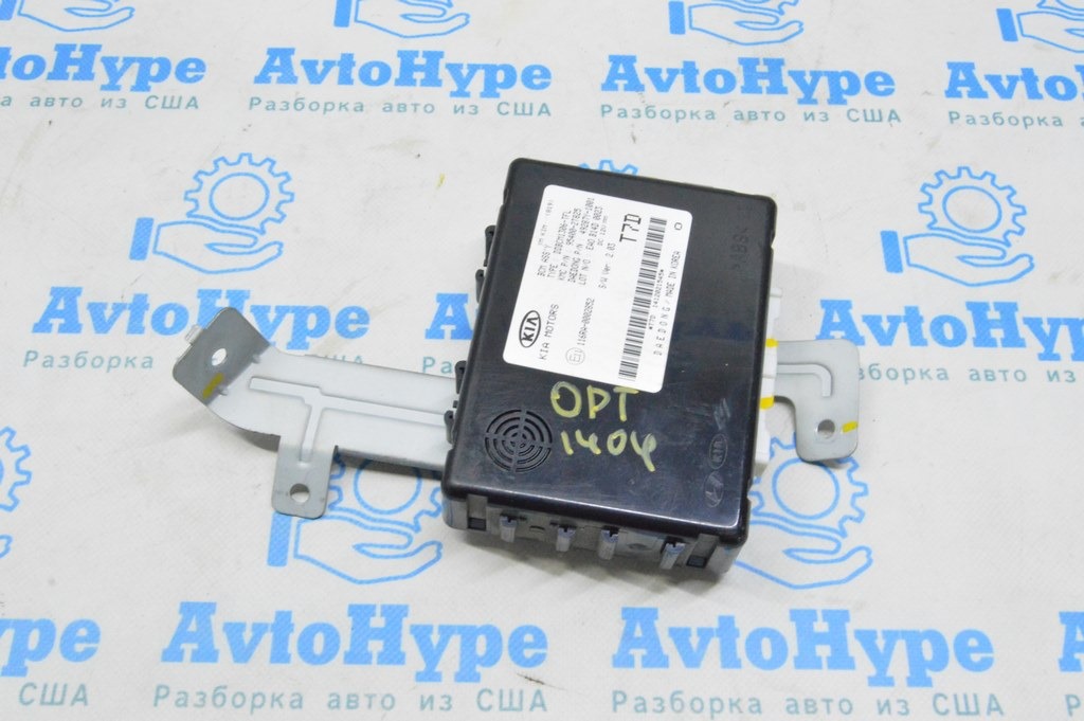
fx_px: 1173
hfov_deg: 49.6
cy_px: 360
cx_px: 542
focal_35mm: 39
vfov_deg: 34.2
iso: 6400
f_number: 20
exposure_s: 1/20
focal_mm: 26
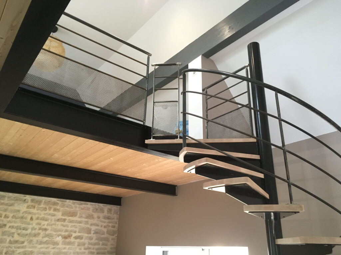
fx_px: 286
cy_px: 128
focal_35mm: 29
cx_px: 170
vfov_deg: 48.2
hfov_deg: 61.7
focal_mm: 4.15
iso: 200
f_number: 2.2
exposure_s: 1/33
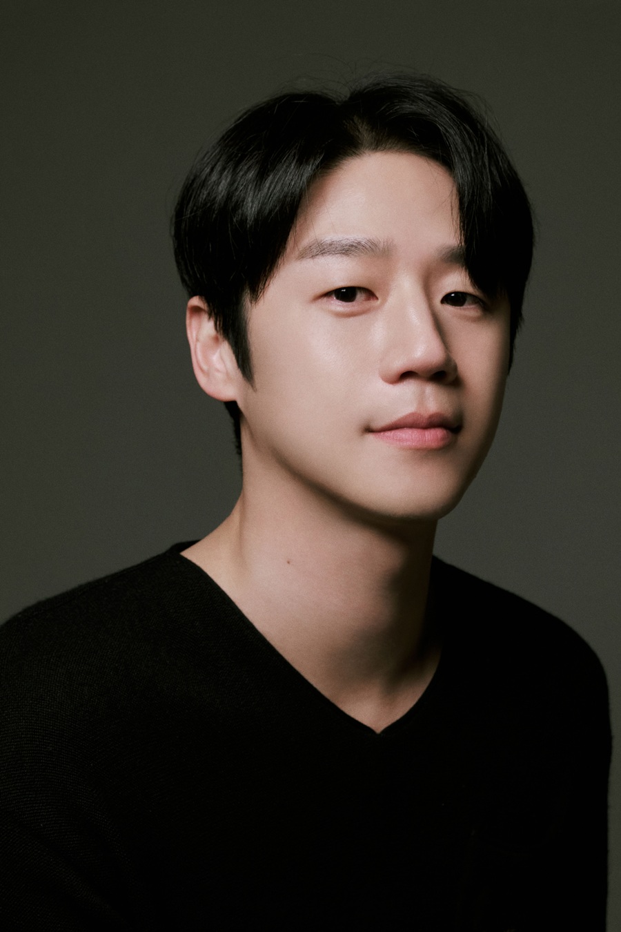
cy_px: 466
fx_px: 1811
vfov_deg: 28.8
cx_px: 310
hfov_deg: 19.5
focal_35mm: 70
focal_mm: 46
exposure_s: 1/125
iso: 1600
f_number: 8
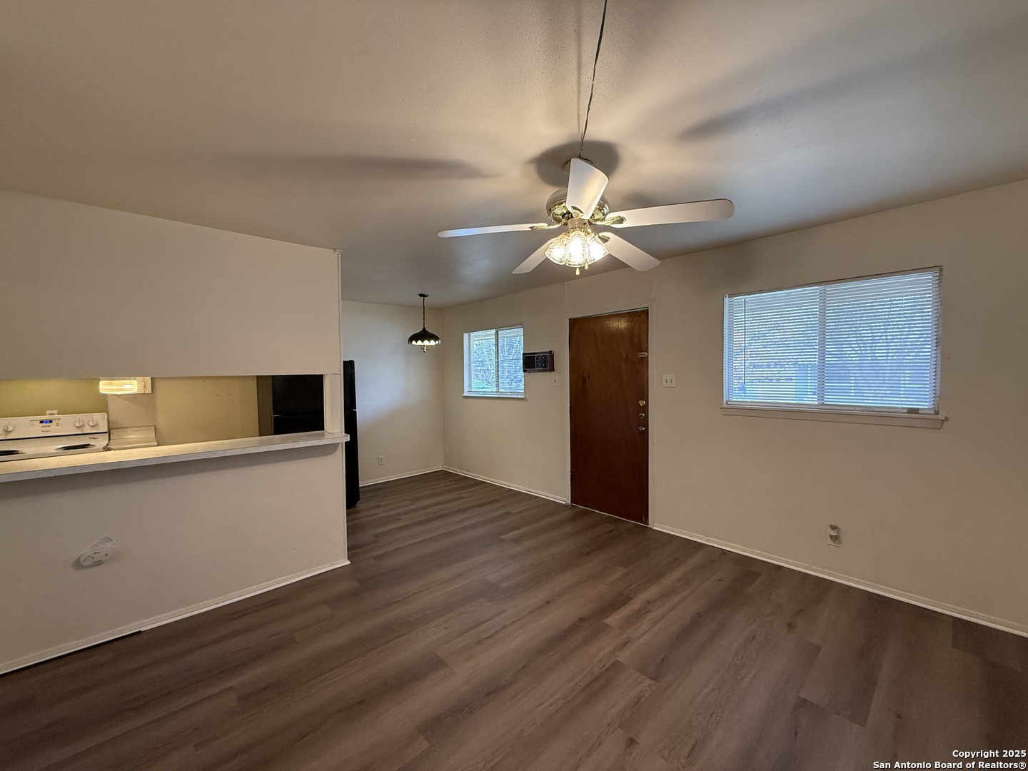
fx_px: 416
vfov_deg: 85.7
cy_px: 386
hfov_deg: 102.1
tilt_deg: -1.4
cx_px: 514
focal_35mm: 14
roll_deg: +0.5
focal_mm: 2.22
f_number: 2.2
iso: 400
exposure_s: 1/120
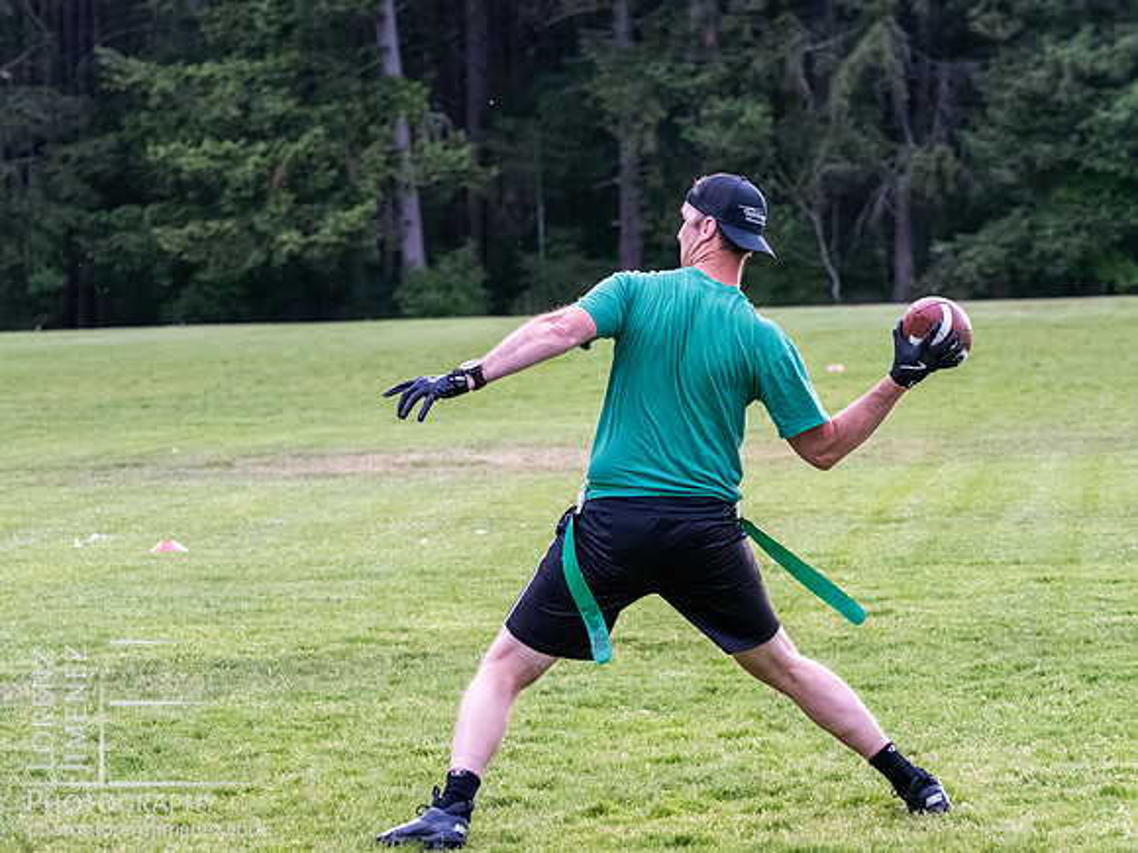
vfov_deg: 7.0
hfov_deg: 9.3
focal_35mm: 212
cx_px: 569
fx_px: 6969
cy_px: 426
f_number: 5
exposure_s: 1/1250
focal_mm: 106
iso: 4000
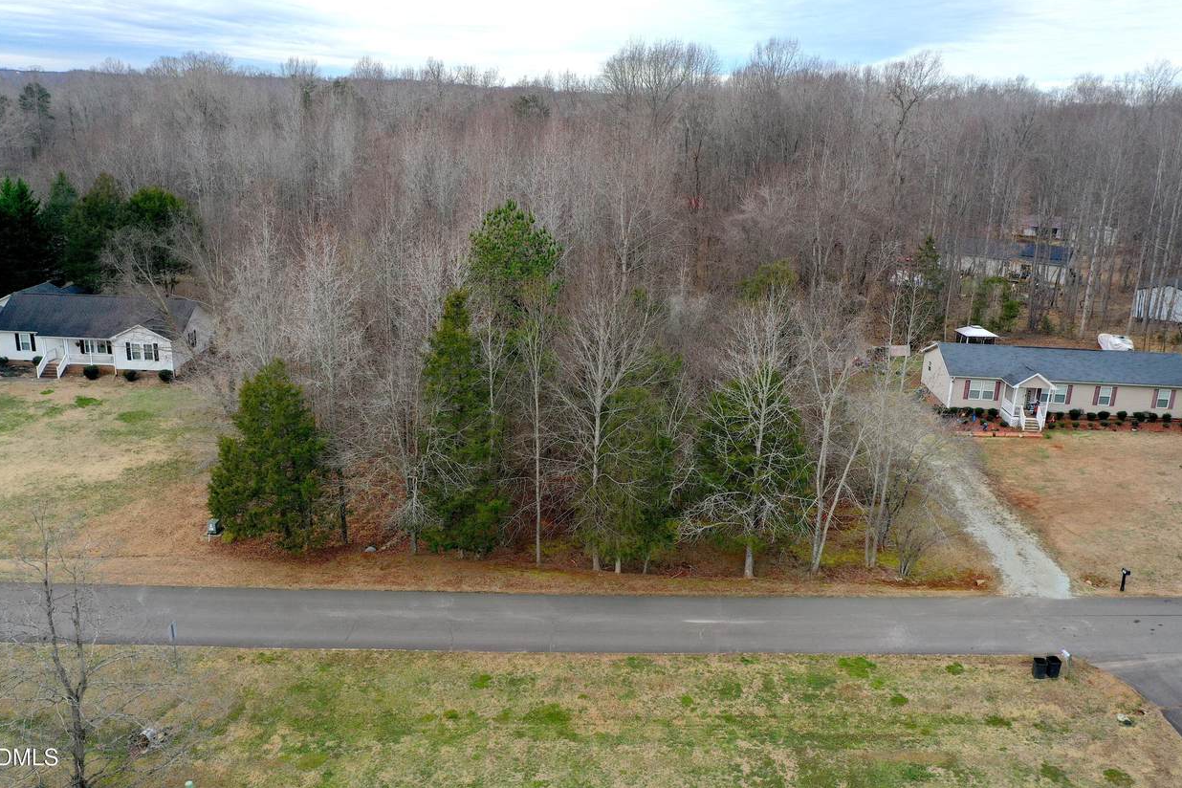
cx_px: 605
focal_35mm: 29
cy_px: 387
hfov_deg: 63.7
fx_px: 952
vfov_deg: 45.0
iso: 100
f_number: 4
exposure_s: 1/60
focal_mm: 10.26
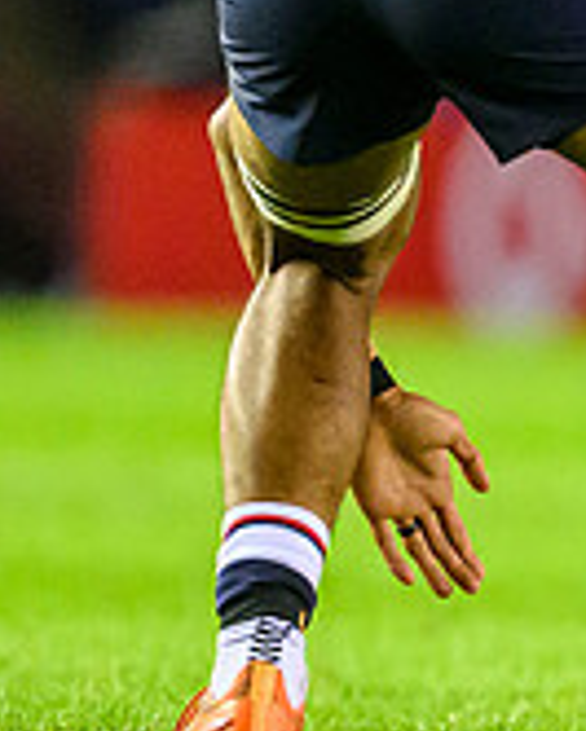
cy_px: 430
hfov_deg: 0.6
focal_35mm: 2539
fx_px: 54993
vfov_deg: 0.8
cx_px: 1602
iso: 8000
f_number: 2.8
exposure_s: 1/1000
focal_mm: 400
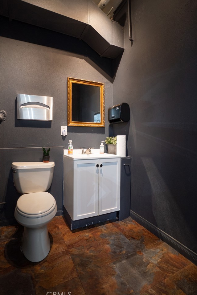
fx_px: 139
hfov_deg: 70.5
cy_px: 132
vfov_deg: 92.9
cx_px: 95
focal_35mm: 17
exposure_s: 1/5
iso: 320
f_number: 7.1
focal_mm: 10
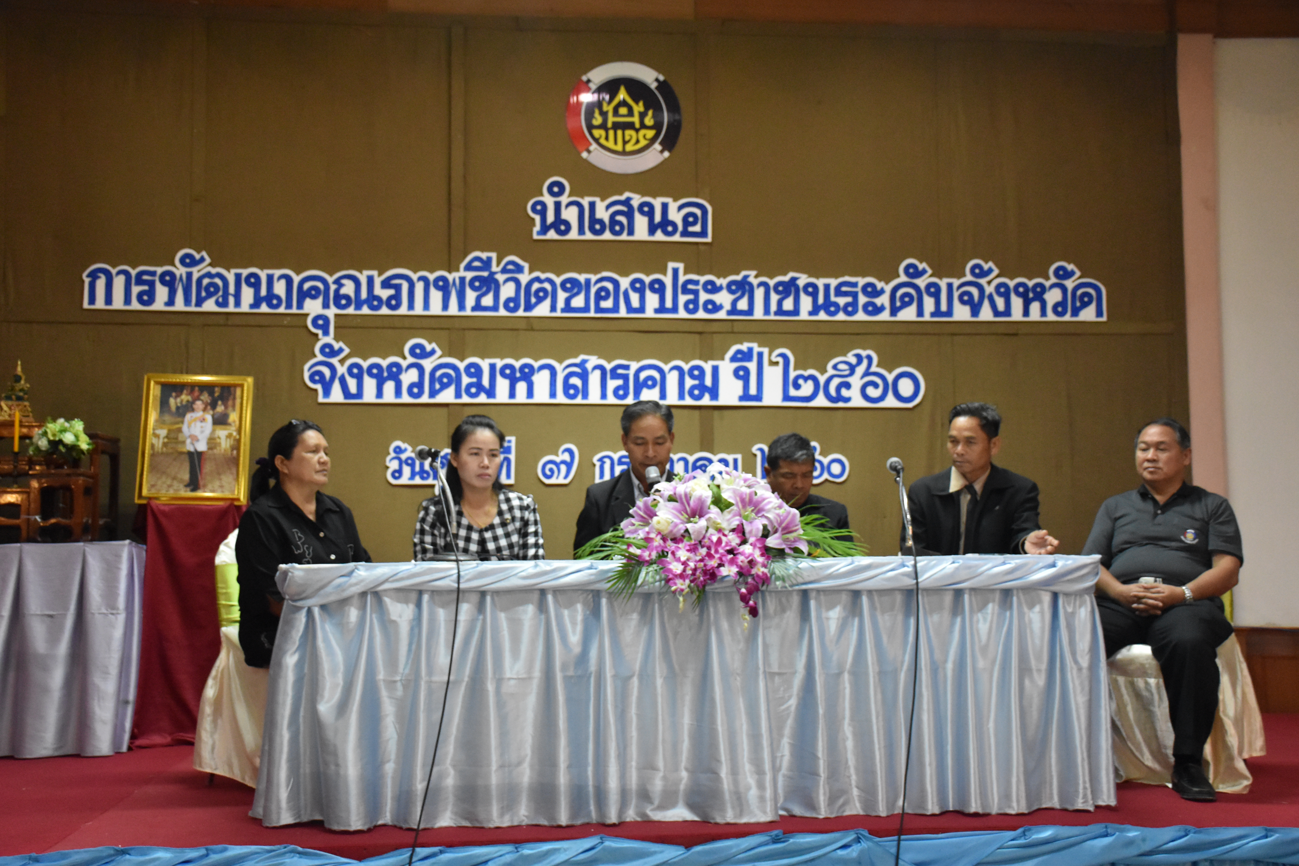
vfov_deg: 33.0
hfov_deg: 47.9
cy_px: 433
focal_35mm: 40
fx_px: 1461
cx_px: 650
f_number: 4
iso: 3600
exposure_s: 1/60
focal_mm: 27
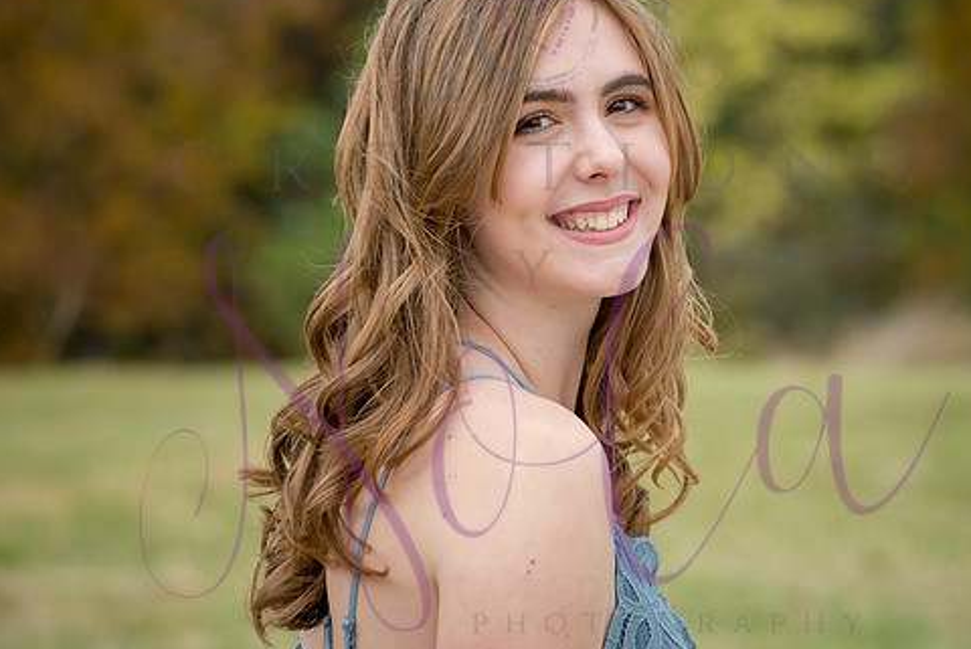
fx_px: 4400
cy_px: 266
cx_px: 544
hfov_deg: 12.6
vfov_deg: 8.4
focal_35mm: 163
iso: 800
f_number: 8
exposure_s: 1/320
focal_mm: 135
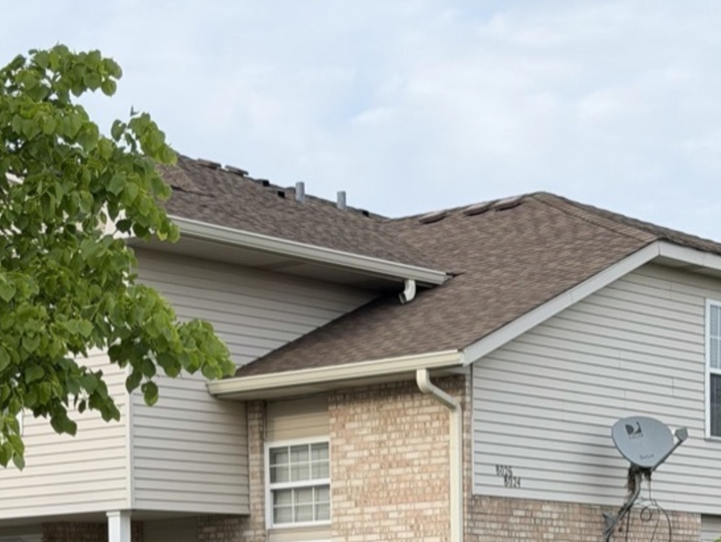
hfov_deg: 23.4
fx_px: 1708
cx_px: 127
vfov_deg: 17.9
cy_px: 411
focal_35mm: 82
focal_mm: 6.76
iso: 64
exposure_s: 1/1285
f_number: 1.78
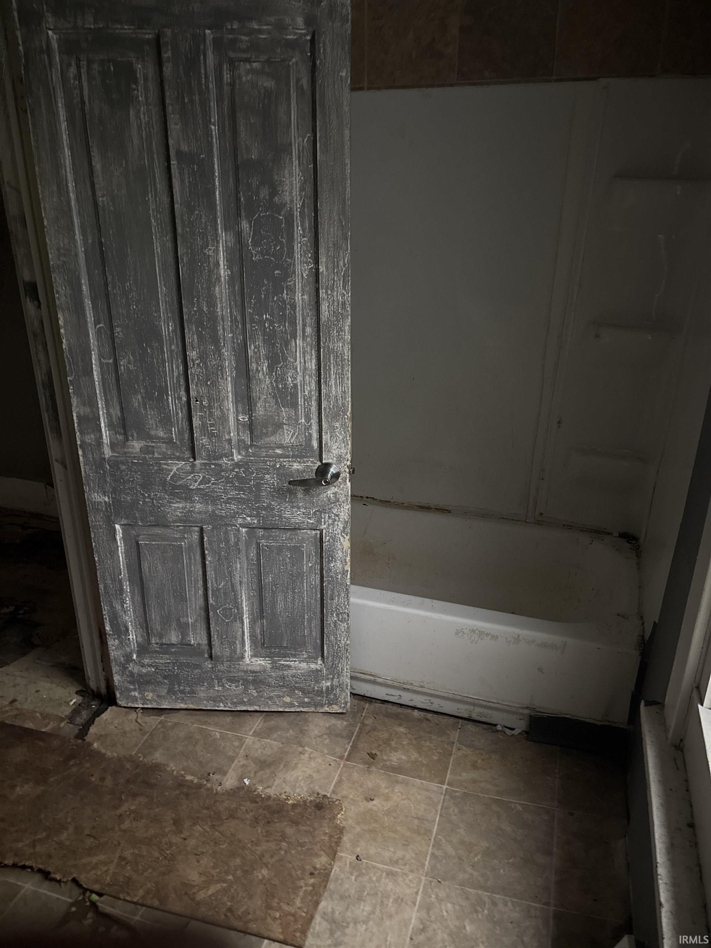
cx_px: 356
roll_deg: -0.2
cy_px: 474
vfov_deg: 67.3
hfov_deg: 53.1
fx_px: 712
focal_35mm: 26
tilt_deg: -22.6
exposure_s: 1/30
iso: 1000
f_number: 1.6
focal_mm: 5.96
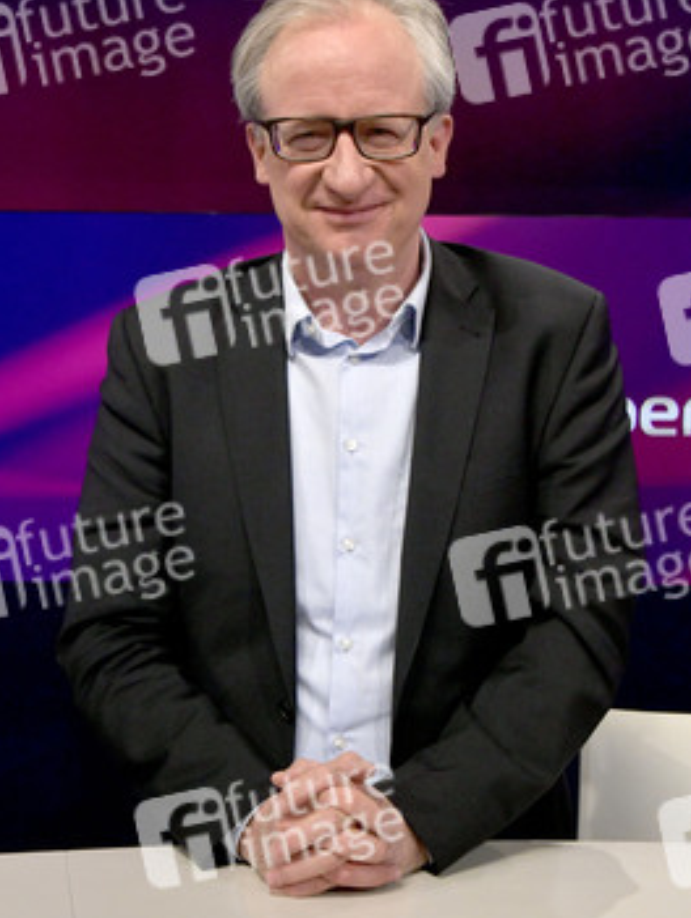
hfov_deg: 40.8
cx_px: 346
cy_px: 434
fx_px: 930
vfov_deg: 52.6
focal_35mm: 35
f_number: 7.1
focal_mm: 32
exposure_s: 1/320
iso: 2000
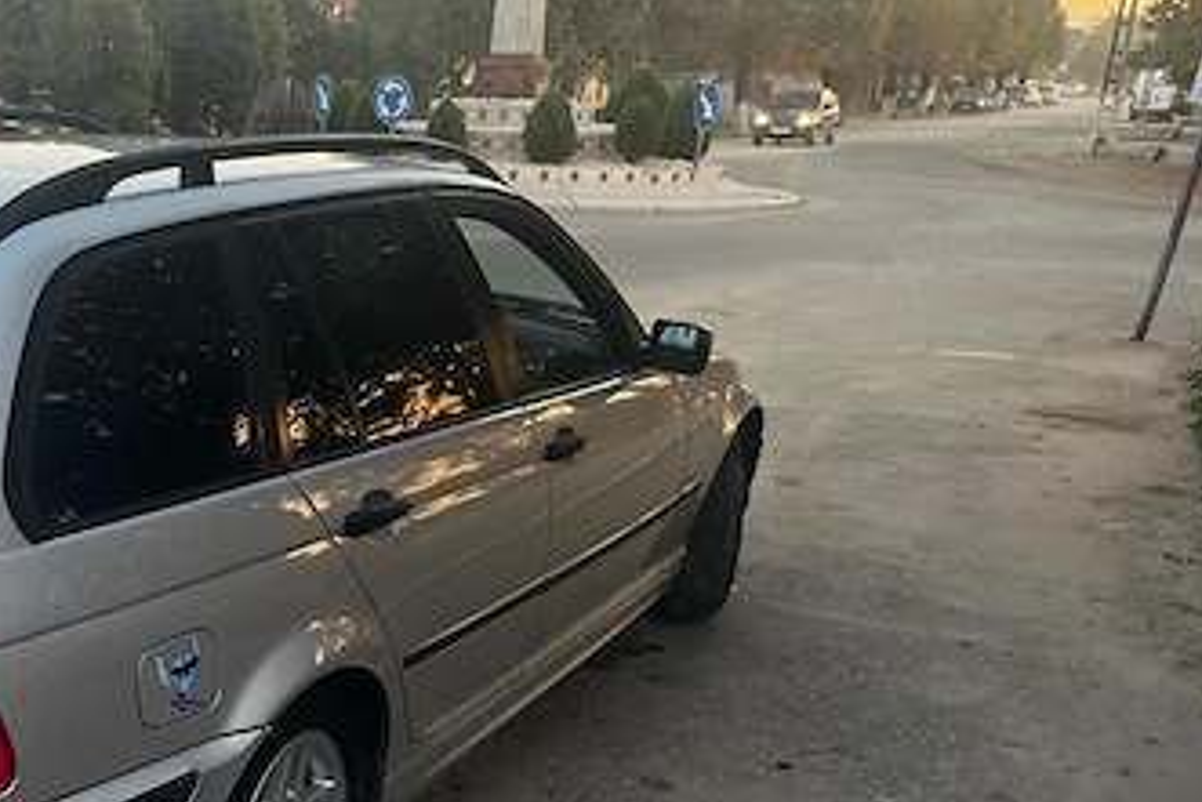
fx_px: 1637
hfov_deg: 37.7
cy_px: 693
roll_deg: +1.6
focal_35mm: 49
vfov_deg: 26.8
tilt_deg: -19.9
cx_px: 127
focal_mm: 5.1
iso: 125
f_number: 1.6
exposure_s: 1/101
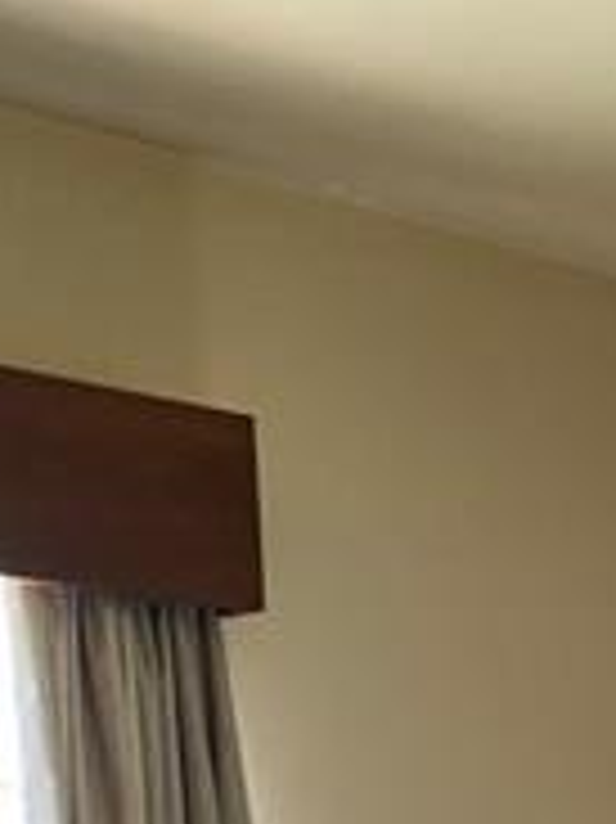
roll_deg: +1.6
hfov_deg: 13.0
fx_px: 2589
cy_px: 1508
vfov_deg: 15.4
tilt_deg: -9.7
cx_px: 859
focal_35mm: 109
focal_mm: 4.2
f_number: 1.6
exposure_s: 1/60
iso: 80
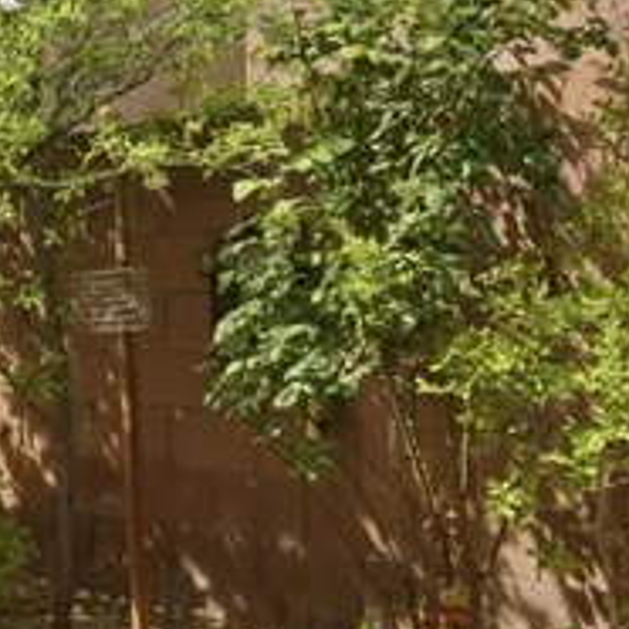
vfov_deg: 23.1
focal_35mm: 75
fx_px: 1542
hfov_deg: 21.8
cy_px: 289
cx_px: -68
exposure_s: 1/5000
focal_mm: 16
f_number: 9
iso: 400
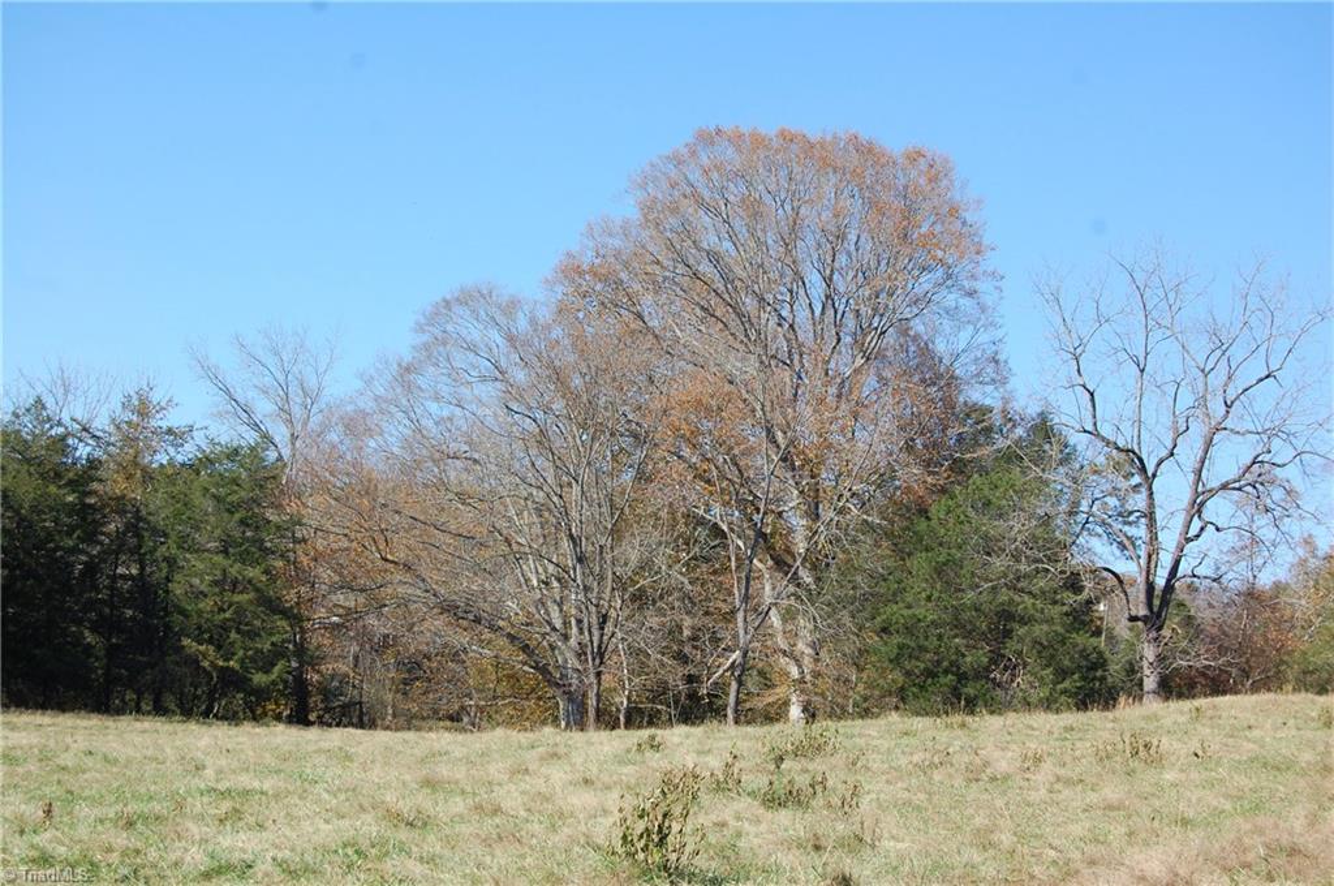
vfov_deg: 21.5
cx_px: 667
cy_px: 443
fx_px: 2332
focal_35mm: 63
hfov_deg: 31.9
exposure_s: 1/250
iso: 200
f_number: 8
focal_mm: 42
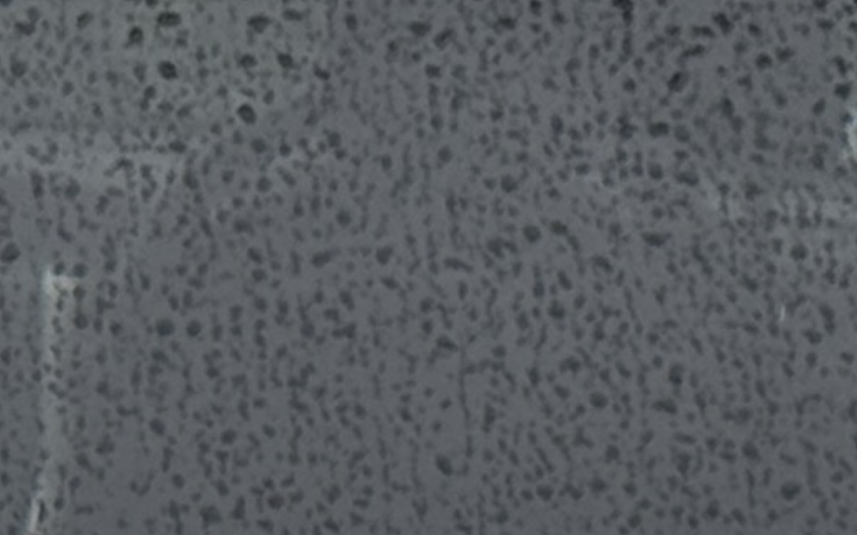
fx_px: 9197
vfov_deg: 3.3
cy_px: 1394
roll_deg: +1.1
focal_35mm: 394
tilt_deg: -11.4
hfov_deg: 5.3
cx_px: -109
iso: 64
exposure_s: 1/747
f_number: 1.78
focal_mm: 6.76
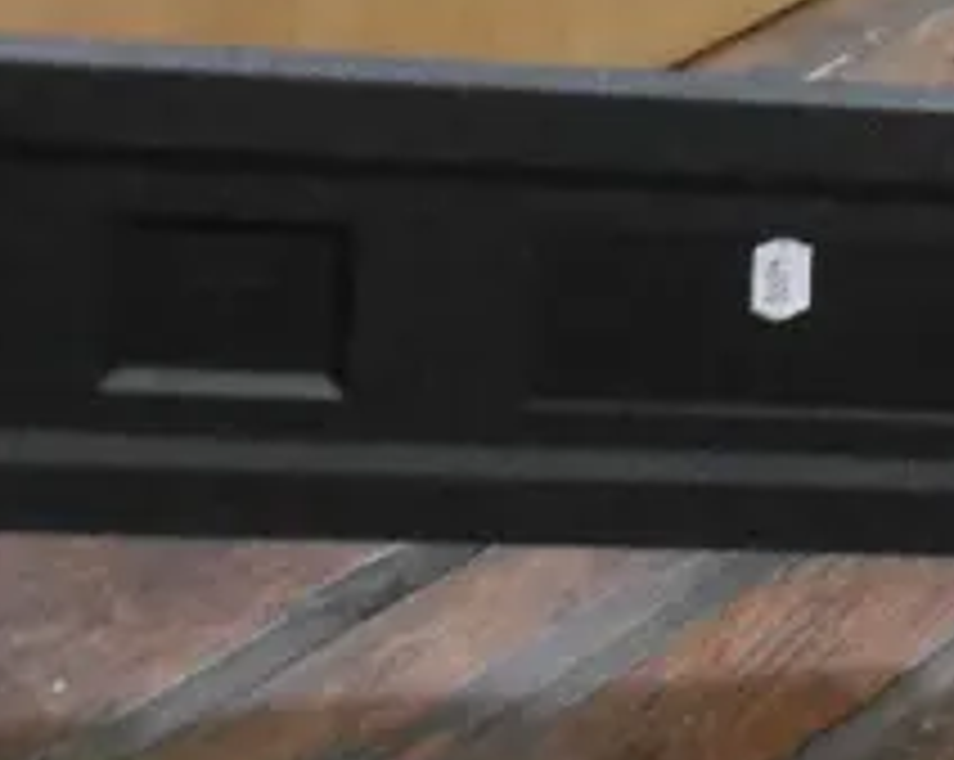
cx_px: 1782
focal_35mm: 208
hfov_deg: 8.9
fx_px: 5865
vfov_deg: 7.4
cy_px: 371
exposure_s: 1/8
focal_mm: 22
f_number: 4.8
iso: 3200
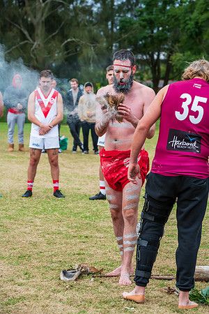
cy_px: 157
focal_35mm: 135
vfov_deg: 15.2
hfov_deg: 10.2
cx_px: 104
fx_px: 1176
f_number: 7.1
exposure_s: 1/250
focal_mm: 135
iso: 400
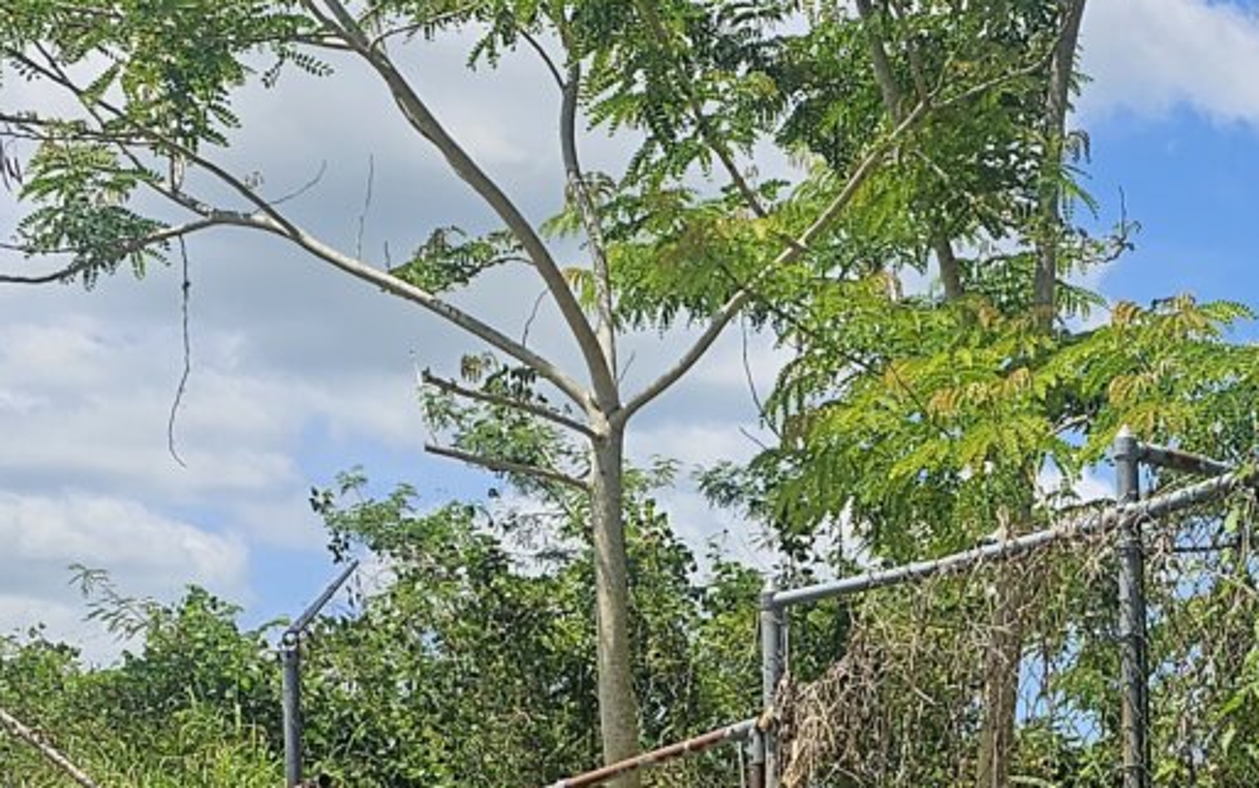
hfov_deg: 26.5
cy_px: 1063
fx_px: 2609
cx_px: 1050
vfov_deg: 16.1
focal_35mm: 76
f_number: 1.7
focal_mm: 6.3
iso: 16
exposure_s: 1/1429
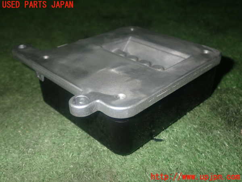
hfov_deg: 49.0
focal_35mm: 38
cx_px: 121
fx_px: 266
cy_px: 91
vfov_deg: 37.7
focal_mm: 6.83
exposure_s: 1/40
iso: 320
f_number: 8
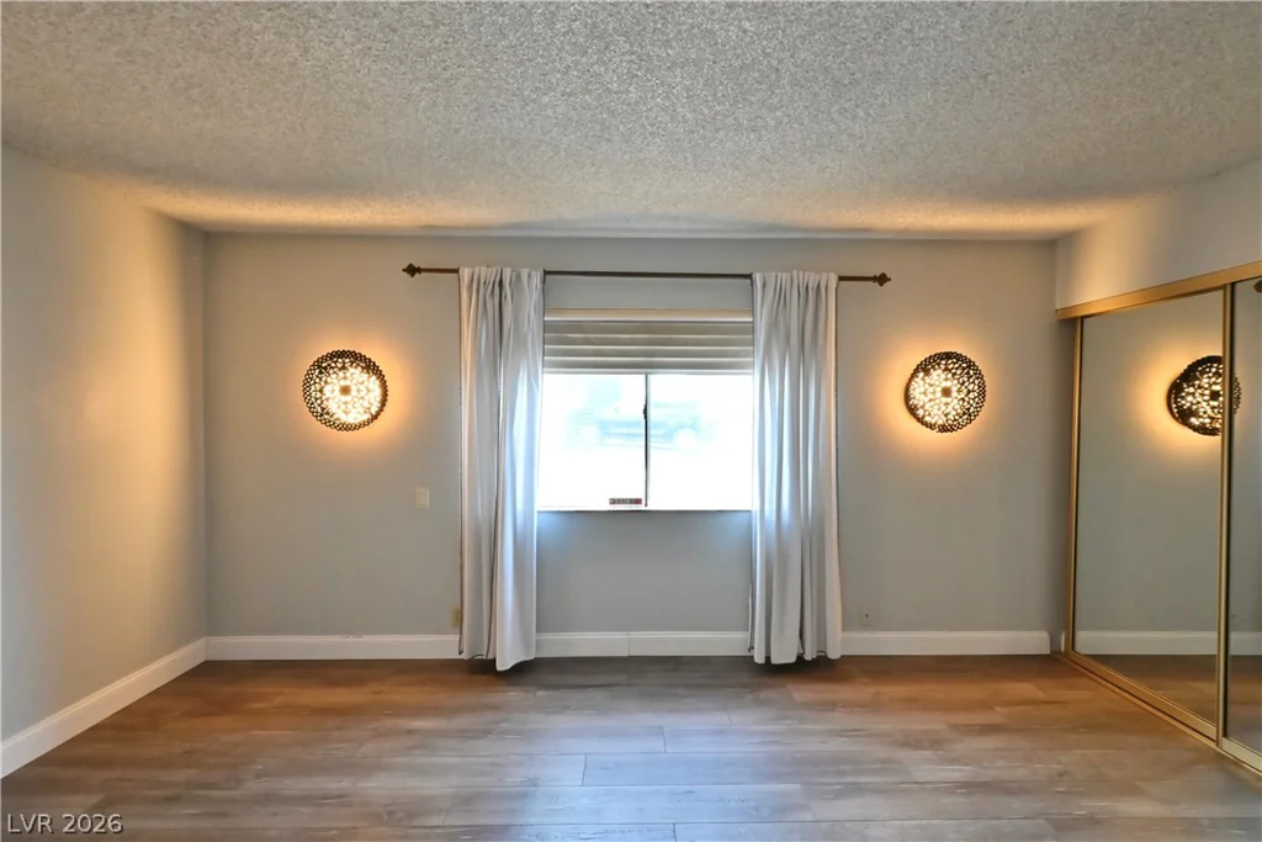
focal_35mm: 14
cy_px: 421
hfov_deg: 104.2
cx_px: 631
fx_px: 491
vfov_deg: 81.2
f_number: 11
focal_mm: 14
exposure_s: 1/60
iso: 12800
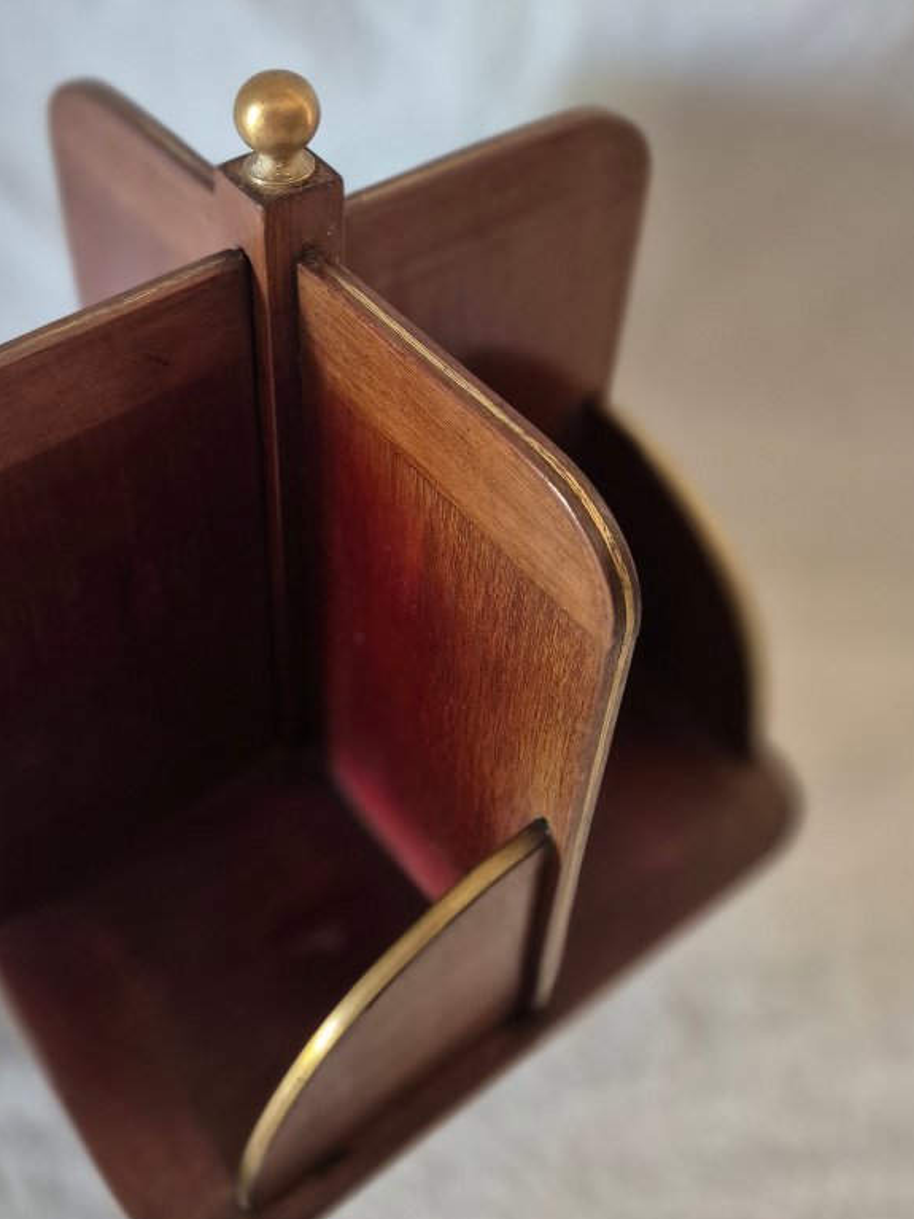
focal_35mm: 36
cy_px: 493
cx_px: 331
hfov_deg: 39.3
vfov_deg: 51.1
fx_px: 1268
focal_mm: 5.4
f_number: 1.8
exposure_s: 1/100
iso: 1000
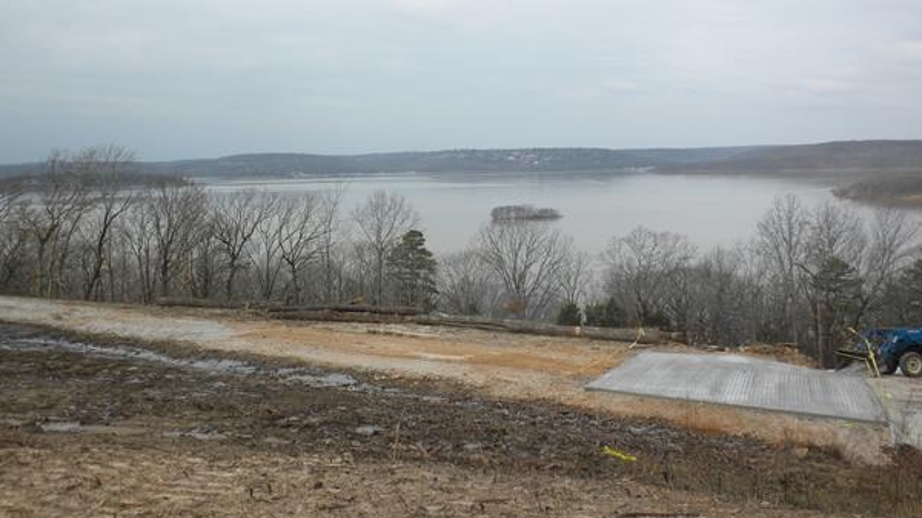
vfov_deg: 27.5
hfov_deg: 47.4
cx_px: 439
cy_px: 171
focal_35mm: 43
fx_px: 1051
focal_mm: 6.6
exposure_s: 1/106
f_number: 10
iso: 64
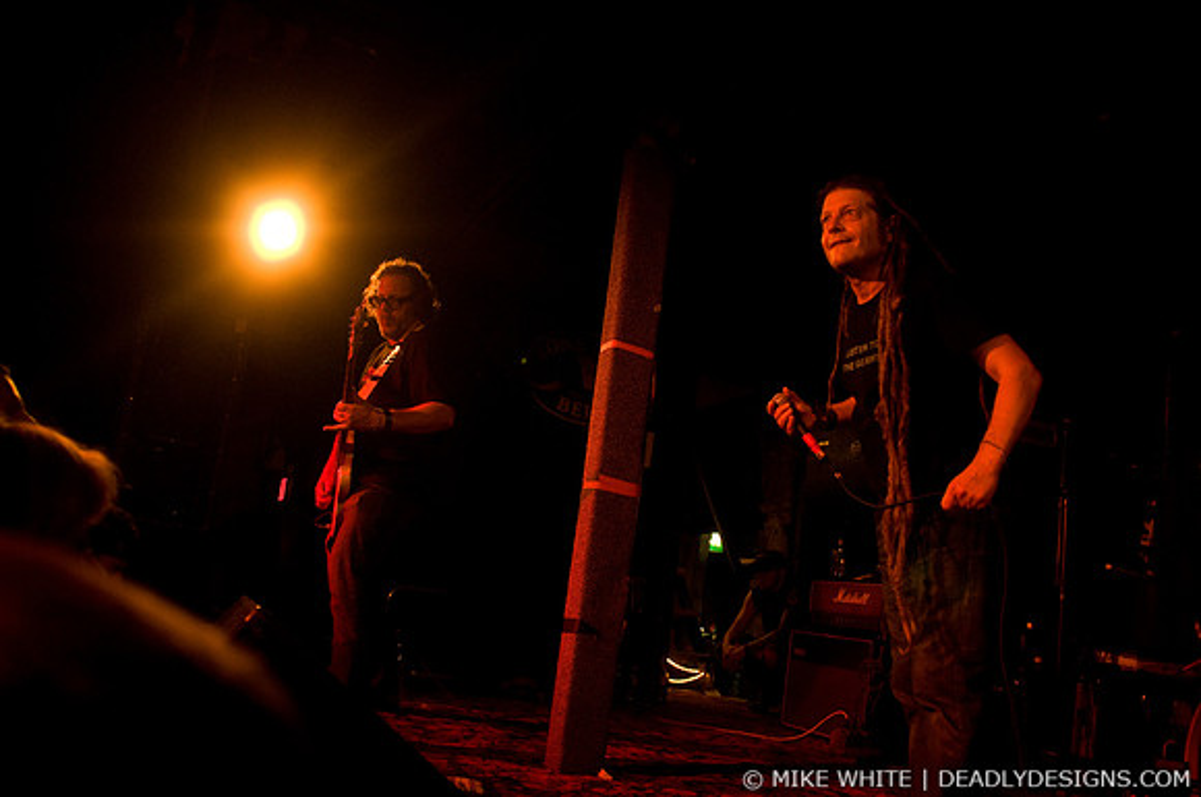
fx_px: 999
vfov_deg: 43.5
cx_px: 600
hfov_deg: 62.0
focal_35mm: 30
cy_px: 398
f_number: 2.8
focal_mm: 20
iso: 1000
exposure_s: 1/60
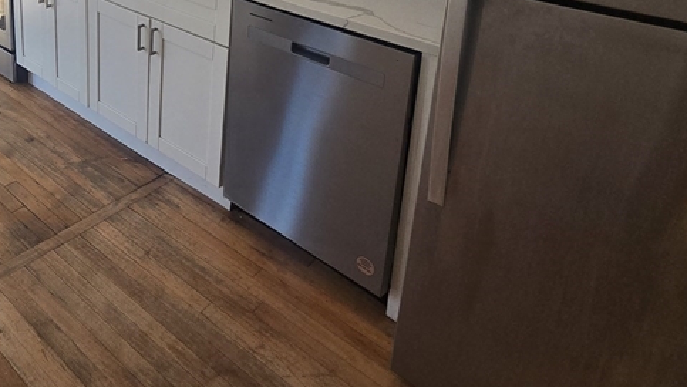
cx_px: 127
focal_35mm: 30
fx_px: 547
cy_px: -40
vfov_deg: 33.8
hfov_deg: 58.8
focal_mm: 2.2
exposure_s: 1/120
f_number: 2.2
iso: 80
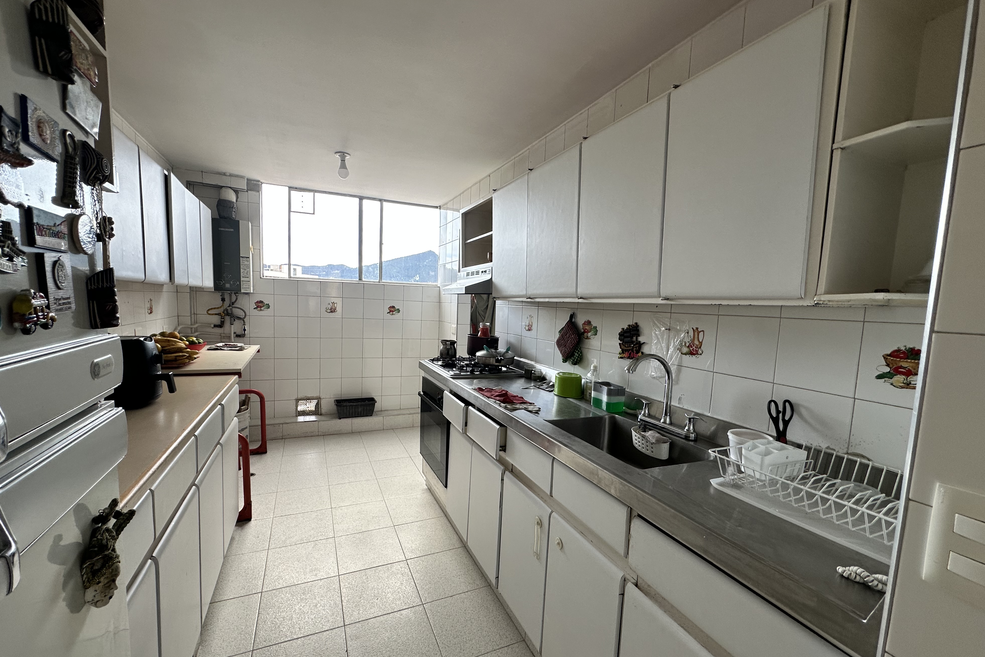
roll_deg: -1.1
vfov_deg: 77.3
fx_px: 410
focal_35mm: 15
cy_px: 345
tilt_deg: -6.9
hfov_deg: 100.4
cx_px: 482
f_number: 2.2
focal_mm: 2.22
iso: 50
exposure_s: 1/99
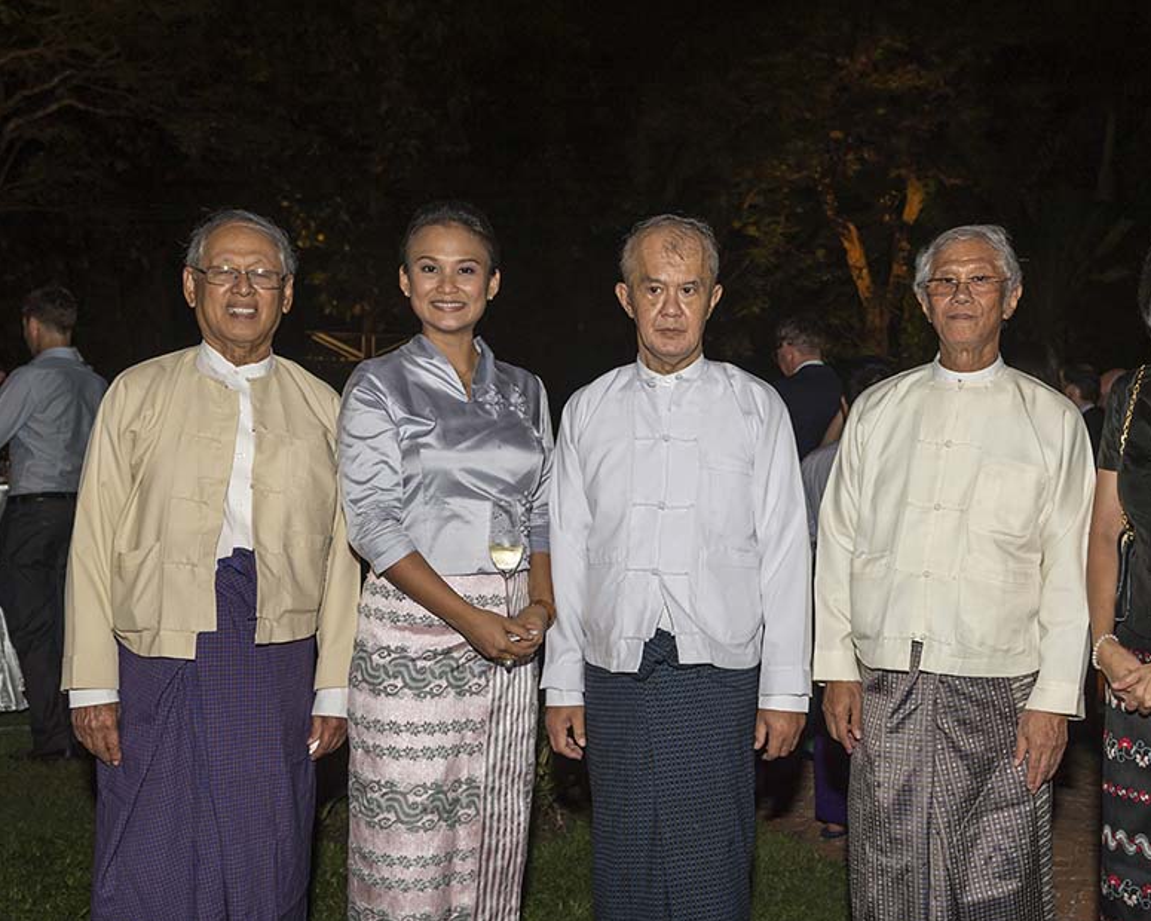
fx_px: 1226
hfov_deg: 50.0
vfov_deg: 41.2
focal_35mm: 36
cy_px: 463
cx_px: 685
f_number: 5.6
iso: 400
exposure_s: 1/60
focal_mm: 31
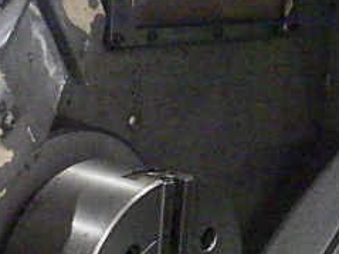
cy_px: 233
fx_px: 734
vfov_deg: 19.2
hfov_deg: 25.6
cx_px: 75
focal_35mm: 75
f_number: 3.5
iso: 1600
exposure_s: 1/45
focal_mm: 5
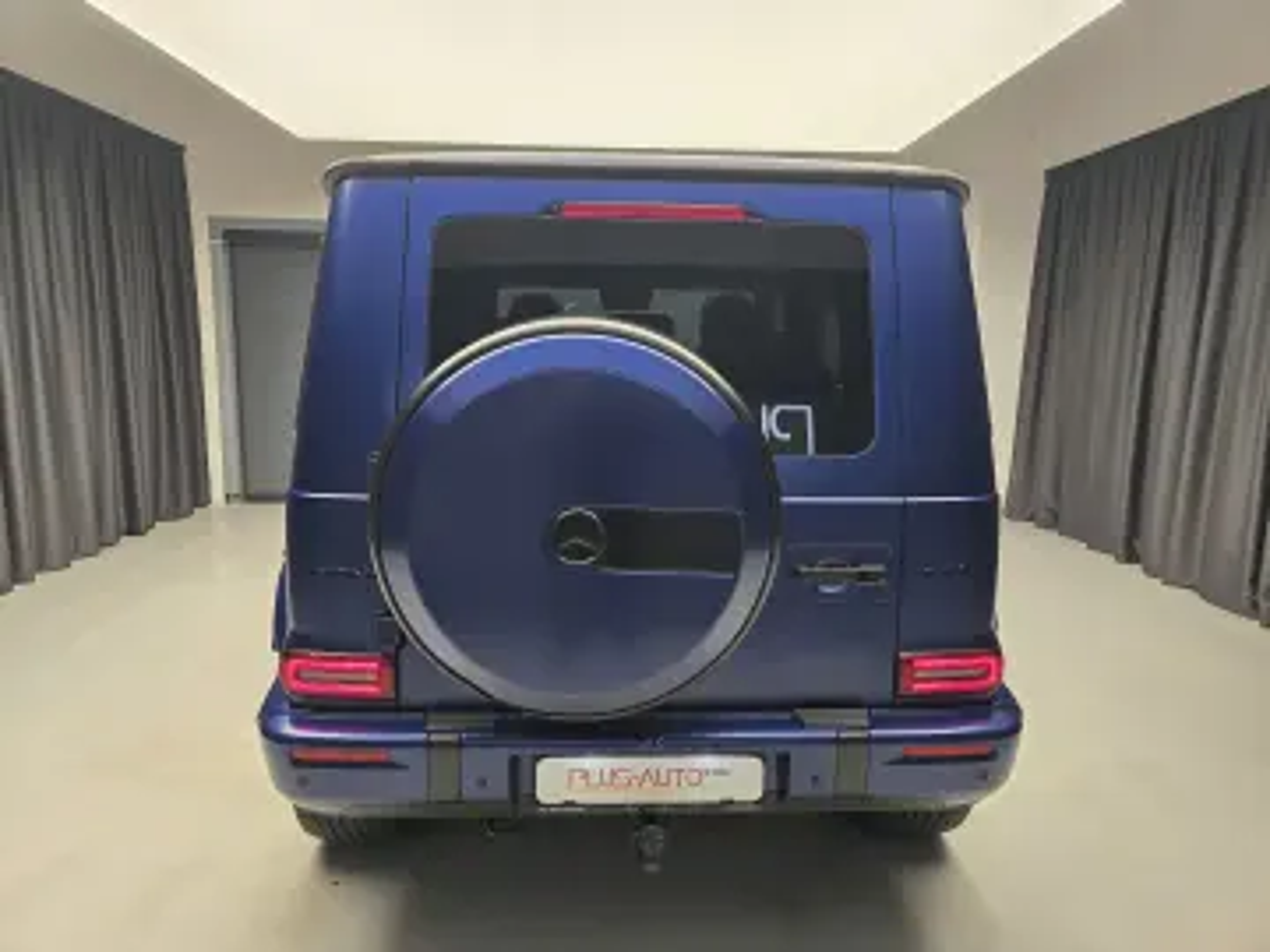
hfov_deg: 73.9
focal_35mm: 23
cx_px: 635
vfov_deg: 58.9
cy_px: 476
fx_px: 844
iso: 80
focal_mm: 6.3
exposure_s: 1/50
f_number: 1.7
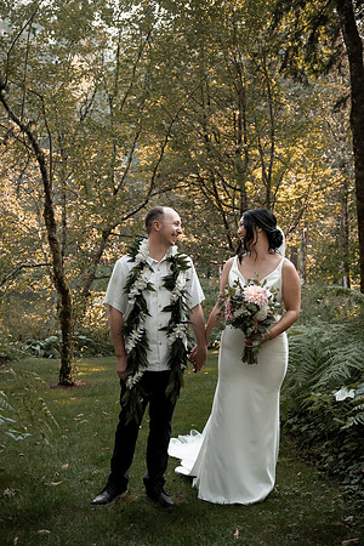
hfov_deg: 28.2
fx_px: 724
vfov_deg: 41.1
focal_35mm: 48
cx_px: 180
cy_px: 212
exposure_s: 1/800
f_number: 2.8
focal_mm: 26
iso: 320
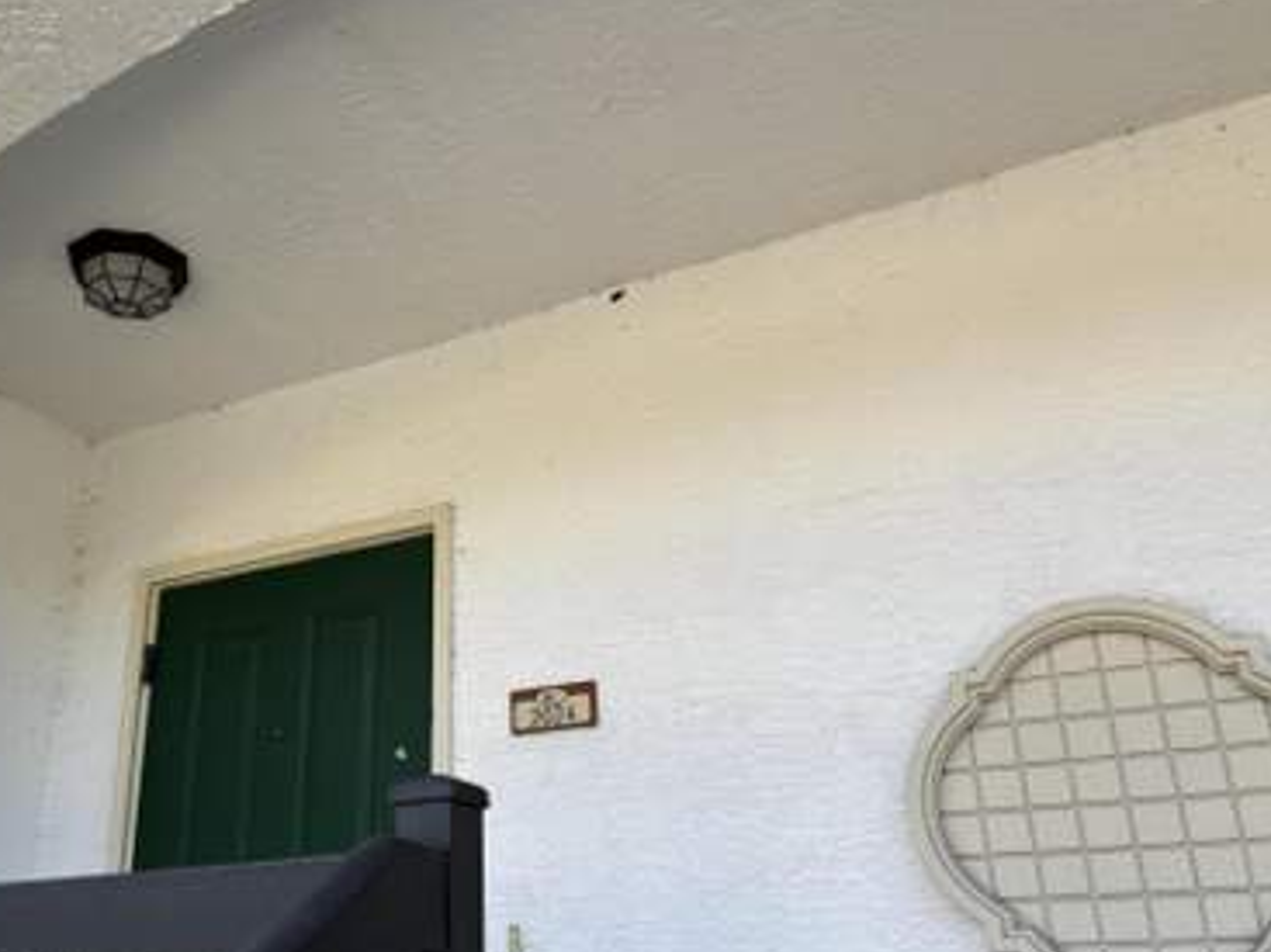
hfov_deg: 53.2
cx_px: 450
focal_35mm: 34
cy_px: 547
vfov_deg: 41.7
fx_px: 1248
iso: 50
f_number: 1.6
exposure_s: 1/752
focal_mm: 5.96
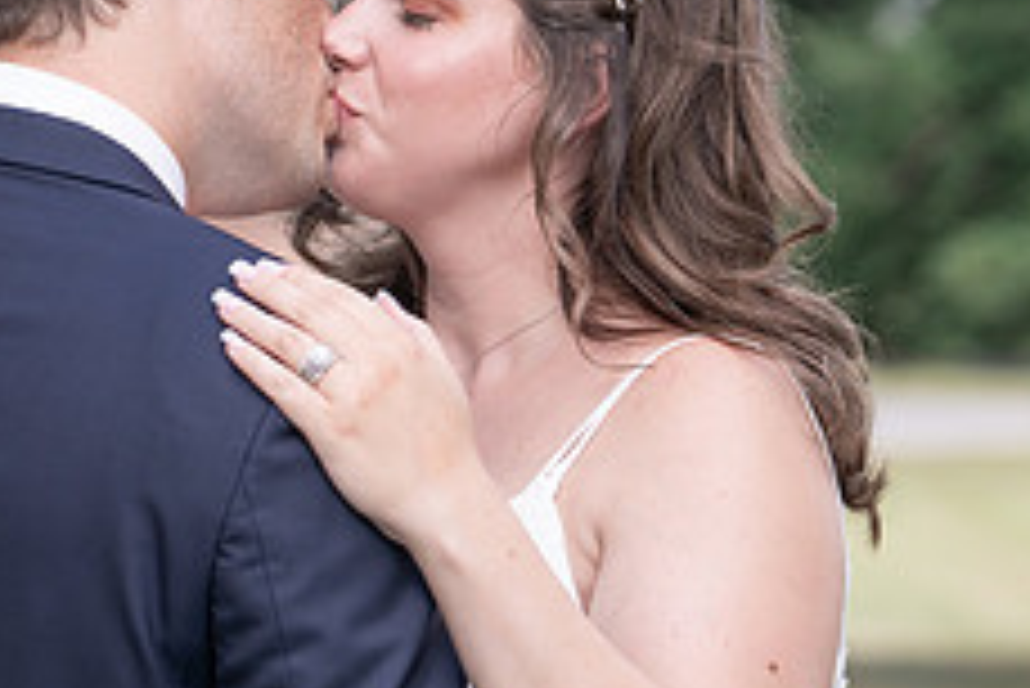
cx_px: 321
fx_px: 9648
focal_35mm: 337
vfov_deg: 4.1
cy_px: 206
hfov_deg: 6.1
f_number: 4.5
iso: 100
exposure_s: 1/250
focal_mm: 119
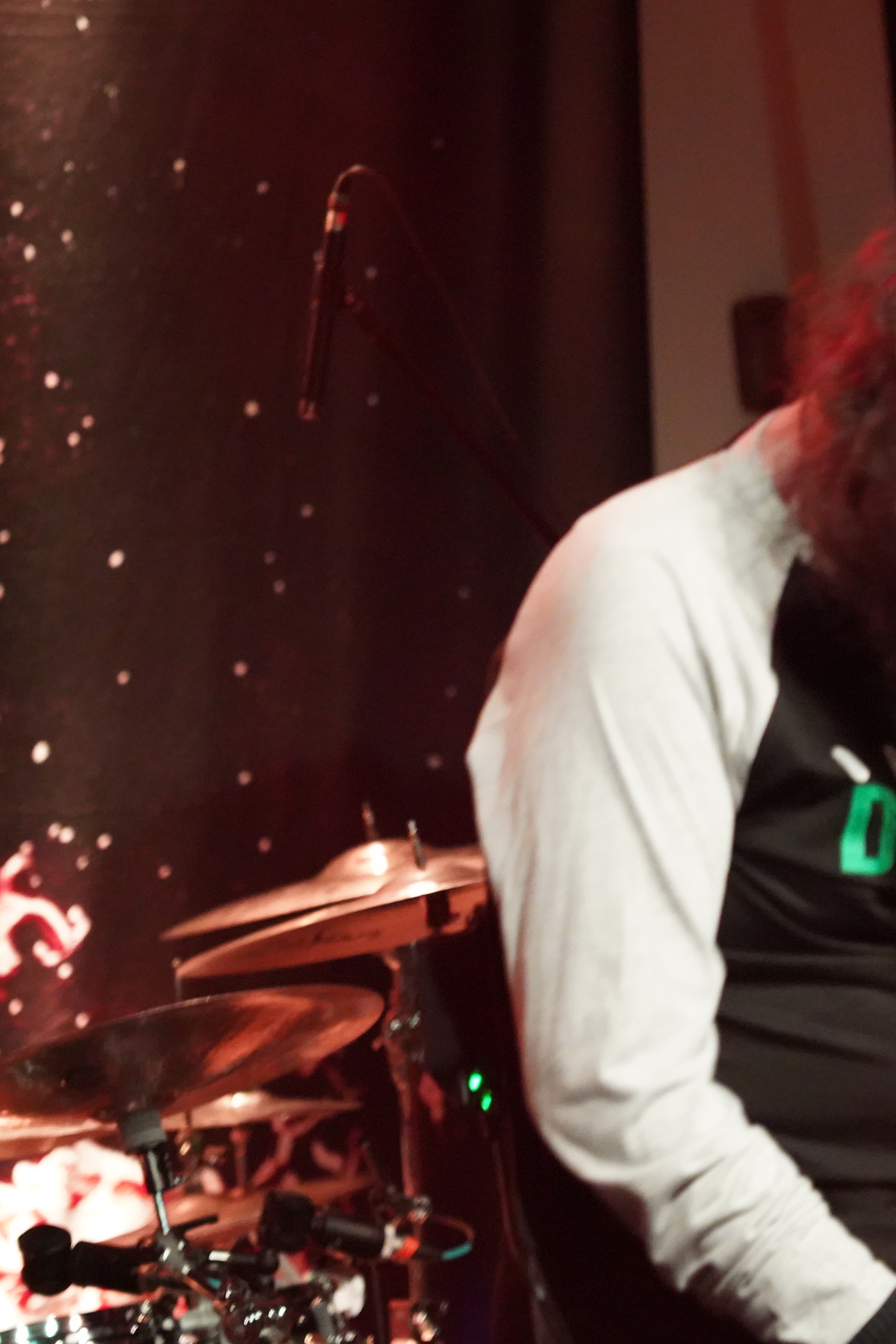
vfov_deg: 13.0
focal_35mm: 158
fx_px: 5898
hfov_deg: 8.7
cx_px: 669
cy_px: 673
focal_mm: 105
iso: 12800
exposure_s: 1/50
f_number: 4
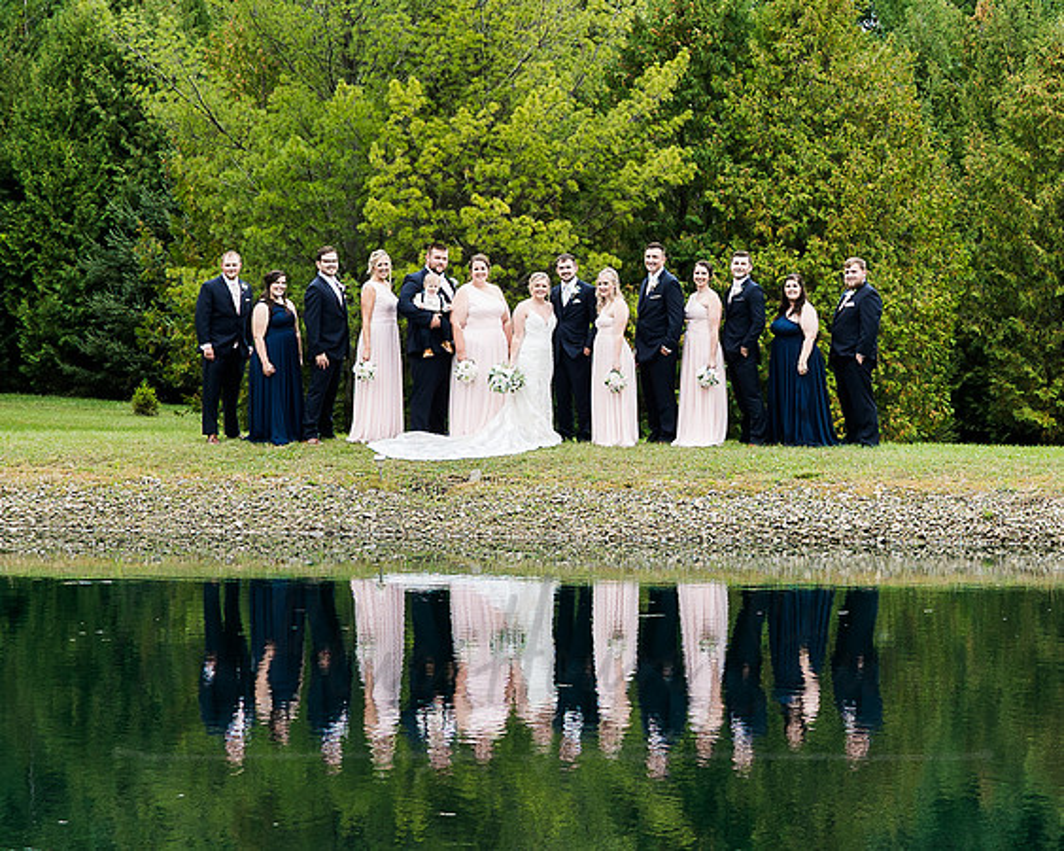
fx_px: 3948
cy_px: 342
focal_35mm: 125
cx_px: 830
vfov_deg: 12.3
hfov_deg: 15.3
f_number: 5
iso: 100
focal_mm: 28
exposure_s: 1/100
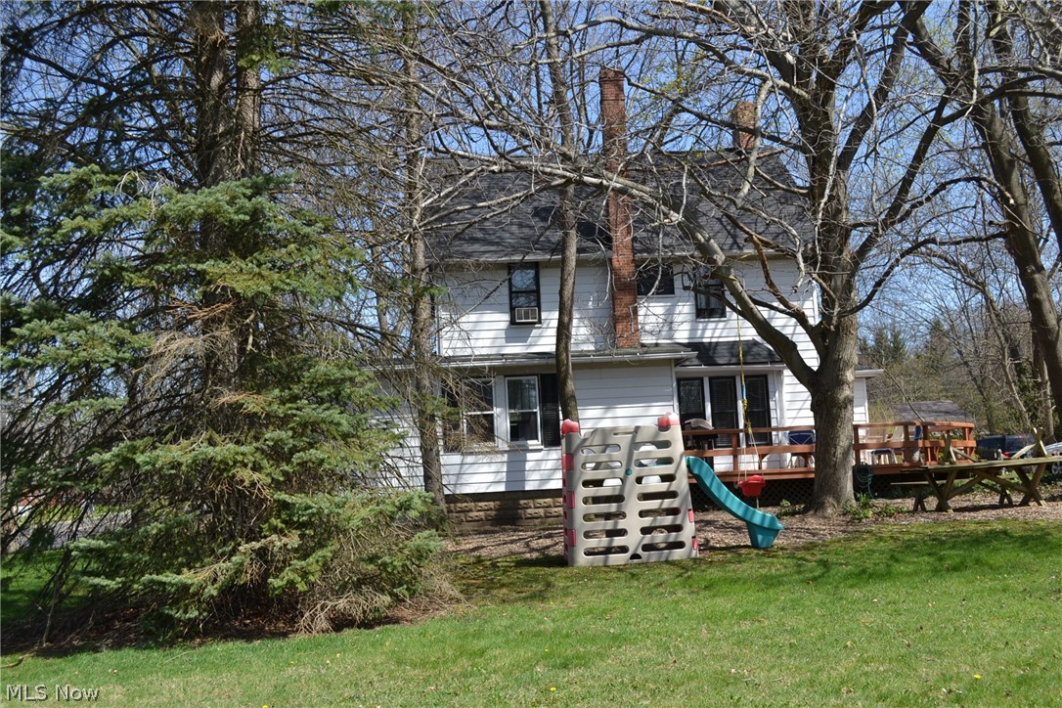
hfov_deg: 53.1
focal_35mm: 36
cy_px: 354
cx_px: 531
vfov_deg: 36.9
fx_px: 1062
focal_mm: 24
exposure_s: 1/200
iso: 100
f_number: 7.1
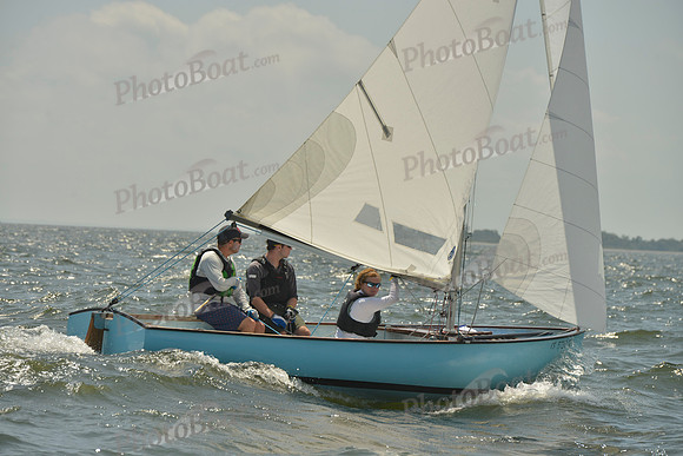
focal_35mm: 175
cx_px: 342
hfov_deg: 11.7
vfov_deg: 7.9
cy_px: 228
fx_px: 3321
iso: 200
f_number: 9
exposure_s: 1/1250
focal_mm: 175
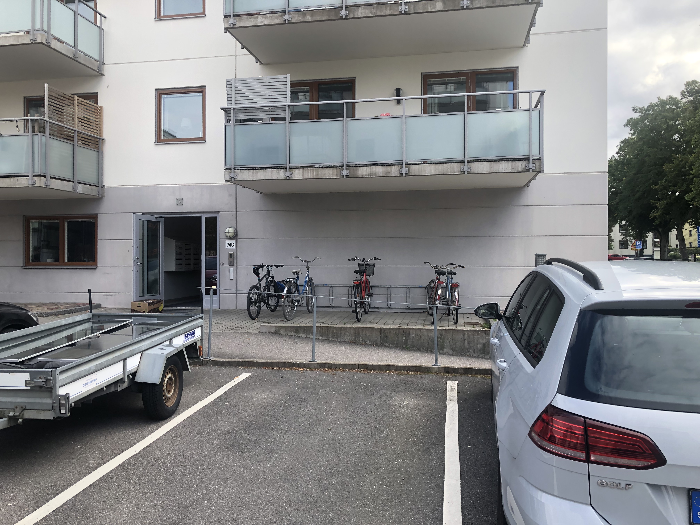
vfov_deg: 49.7
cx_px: 350
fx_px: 566
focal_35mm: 28
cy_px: 262
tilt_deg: -0.1
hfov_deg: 63.4
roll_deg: -0.9
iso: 20
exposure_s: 1/461
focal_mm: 3.99
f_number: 1.8
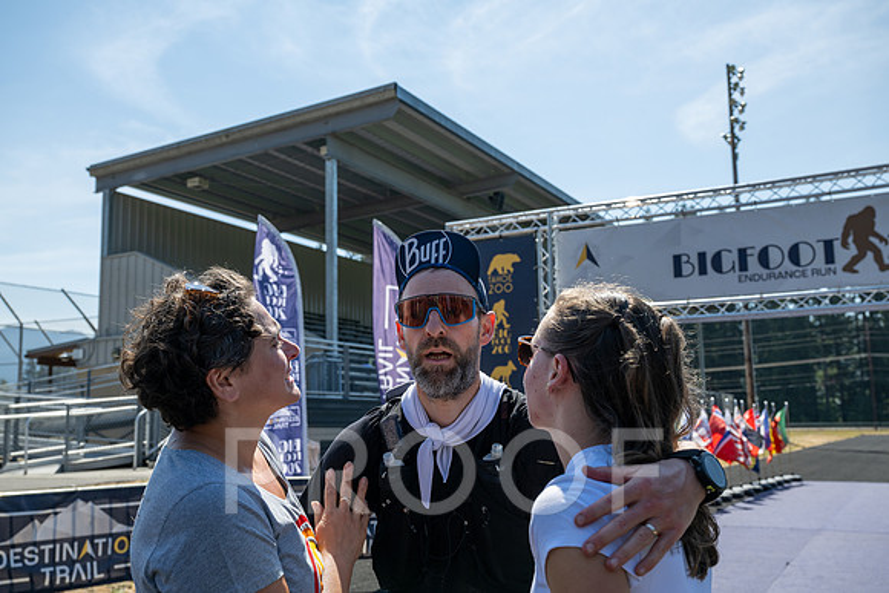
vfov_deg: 36.9
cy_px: 296
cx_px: 444
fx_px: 889
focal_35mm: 36
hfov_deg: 53.1
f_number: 6.3
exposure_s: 1/640
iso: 160
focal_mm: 36
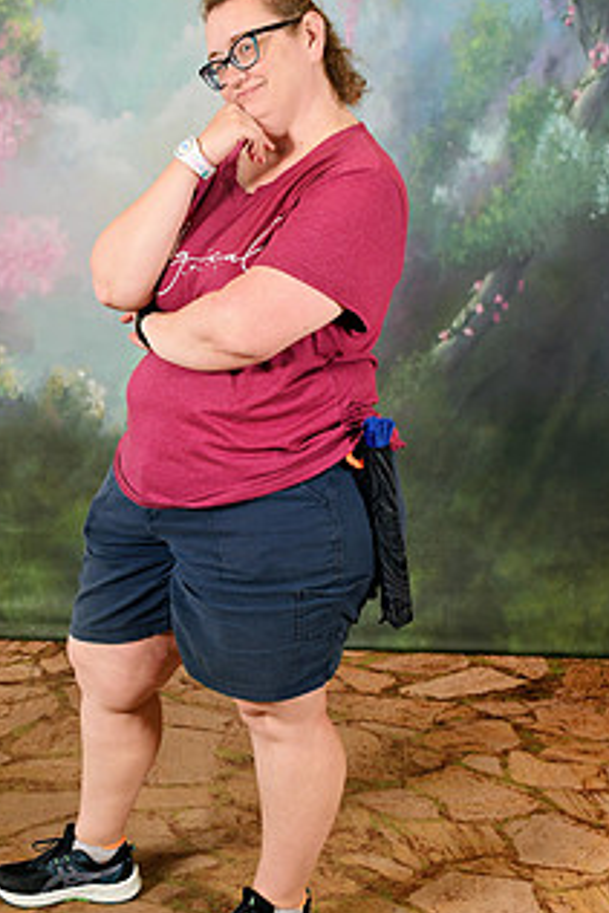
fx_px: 1445
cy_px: 468
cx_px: 225
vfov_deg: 35.0
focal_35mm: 57
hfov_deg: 23.7
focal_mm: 27
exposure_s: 1/125
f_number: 6.3
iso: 400
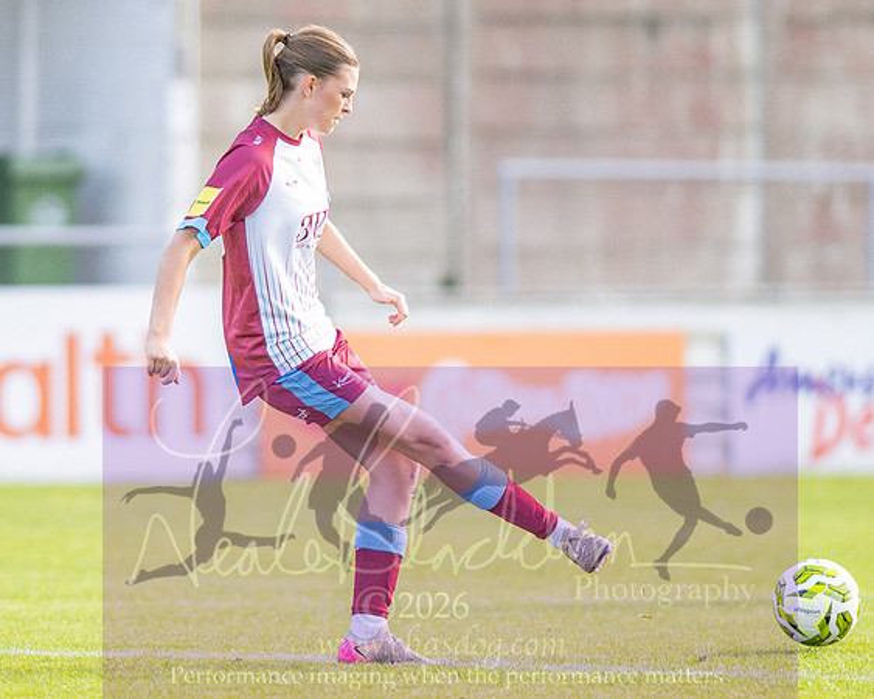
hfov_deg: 2.8
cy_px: 273
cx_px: 137
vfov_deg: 2.3
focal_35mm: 688
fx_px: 17781
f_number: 2.8
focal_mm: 300
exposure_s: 1/3200
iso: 800
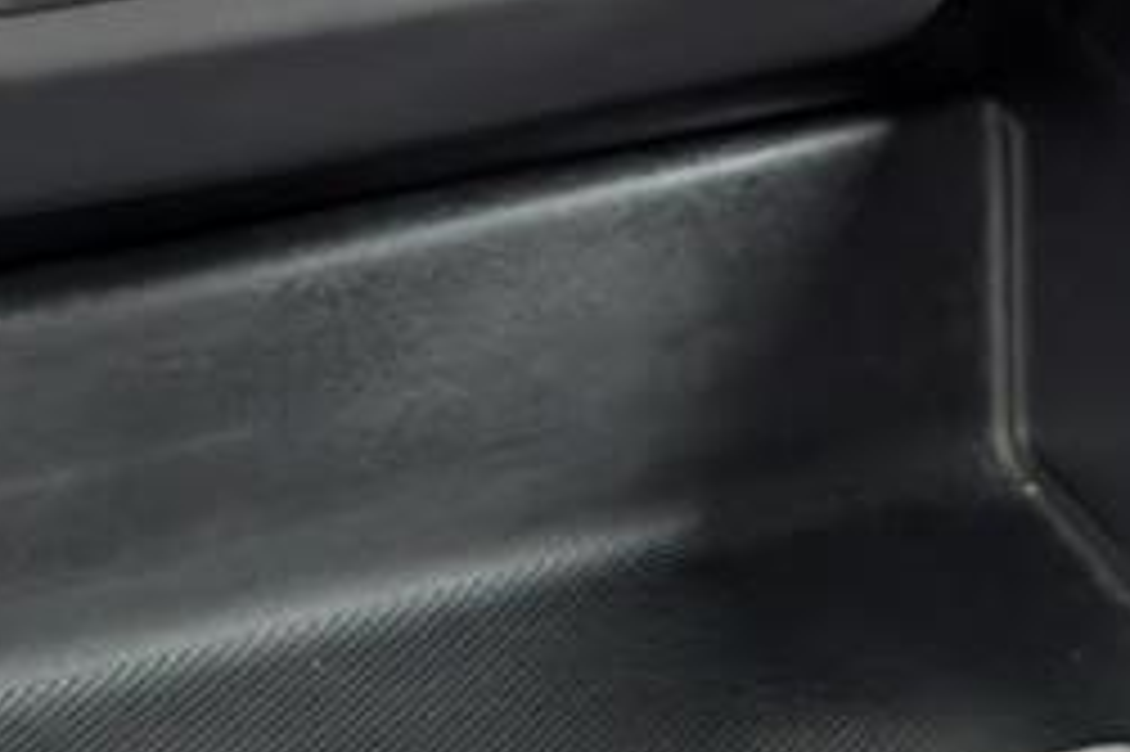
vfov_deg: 10.3
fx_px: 4078
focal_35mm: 130
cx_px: 324
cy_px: -185
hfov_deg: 15.7
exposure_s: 1/62.9
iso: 564
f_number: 1.68
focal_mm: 6.9
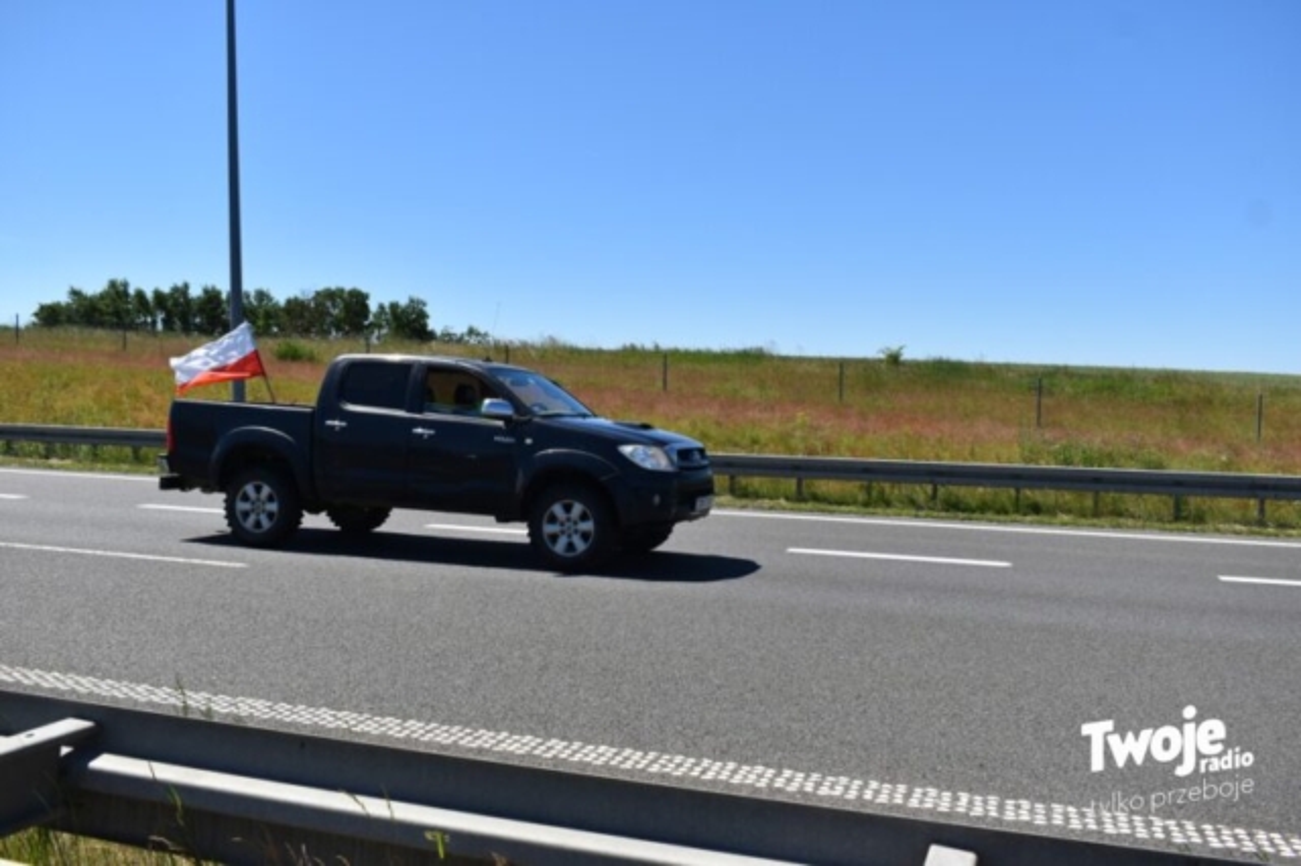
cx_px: 650
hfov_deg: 59.5
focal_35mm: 32
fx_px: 1138
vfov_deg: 41.7
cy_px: 433
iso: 400
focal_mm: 21
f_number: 7.1
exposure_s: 1/1600
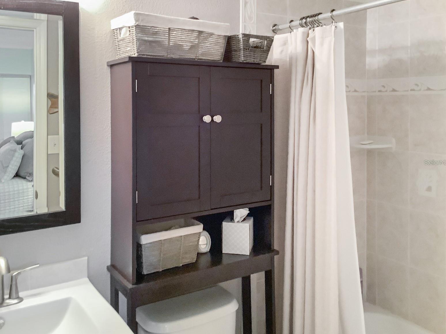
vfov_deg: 44.2
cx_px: 221
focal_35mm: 32
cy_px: 162
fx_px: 412
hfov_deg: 56.8
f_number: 2.4
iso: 400
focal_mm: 3.3
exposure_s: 1/40
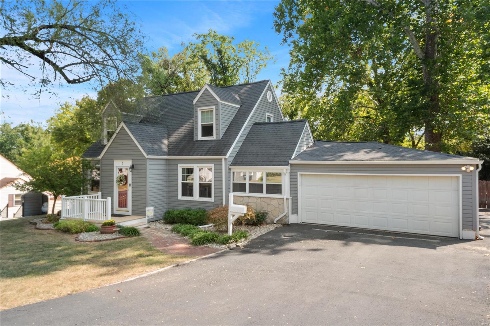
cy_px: 163
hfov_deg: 73.8
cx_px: 245
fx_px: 327
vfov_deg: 53.1
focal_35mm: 24
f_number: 9
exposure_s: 1/80
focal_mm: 12
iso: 400
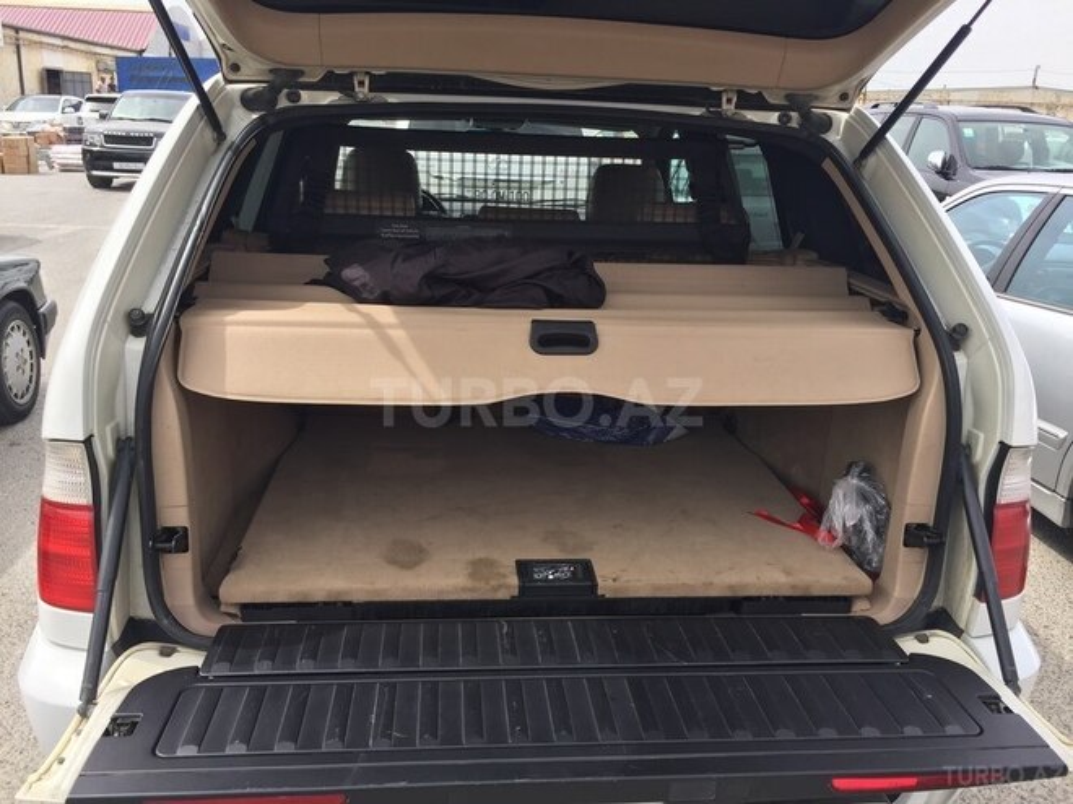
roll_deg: -1.4
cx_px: 536
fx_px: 899
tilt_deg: -16.9
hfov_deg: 61.7
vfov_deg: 48.2
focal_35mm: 29
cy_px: 402
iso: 32
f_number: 2.2
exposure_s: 1/706
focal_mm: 4.15
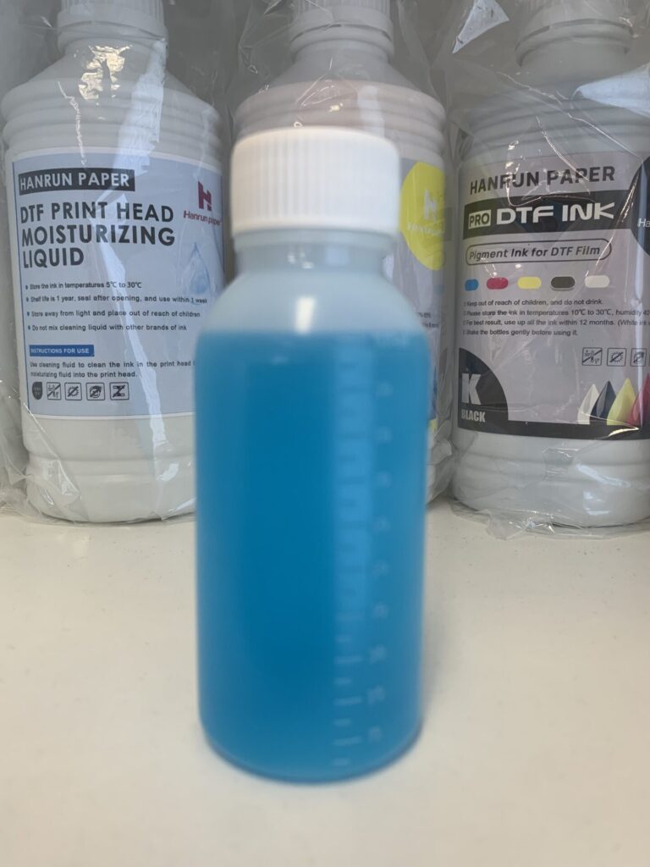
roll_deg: -0.4
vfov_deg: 67.3
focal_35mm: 26
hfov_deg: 53.1
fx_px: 651
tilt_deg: -7.9
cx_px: 325
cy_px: 434
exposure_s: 1/100
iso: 80
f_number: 1.8
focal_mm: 4.25
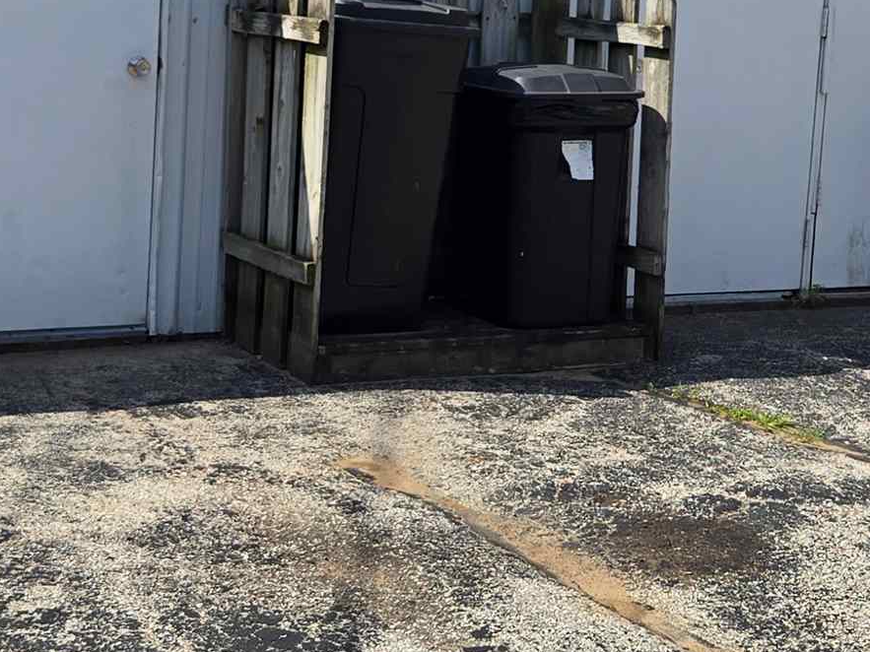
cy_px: 137
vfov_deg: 18.3
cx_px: 247
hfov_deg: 24.2
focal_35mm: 80
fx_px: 2010
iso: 25
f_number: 1.8
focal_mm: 5.4
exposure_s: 1/1967
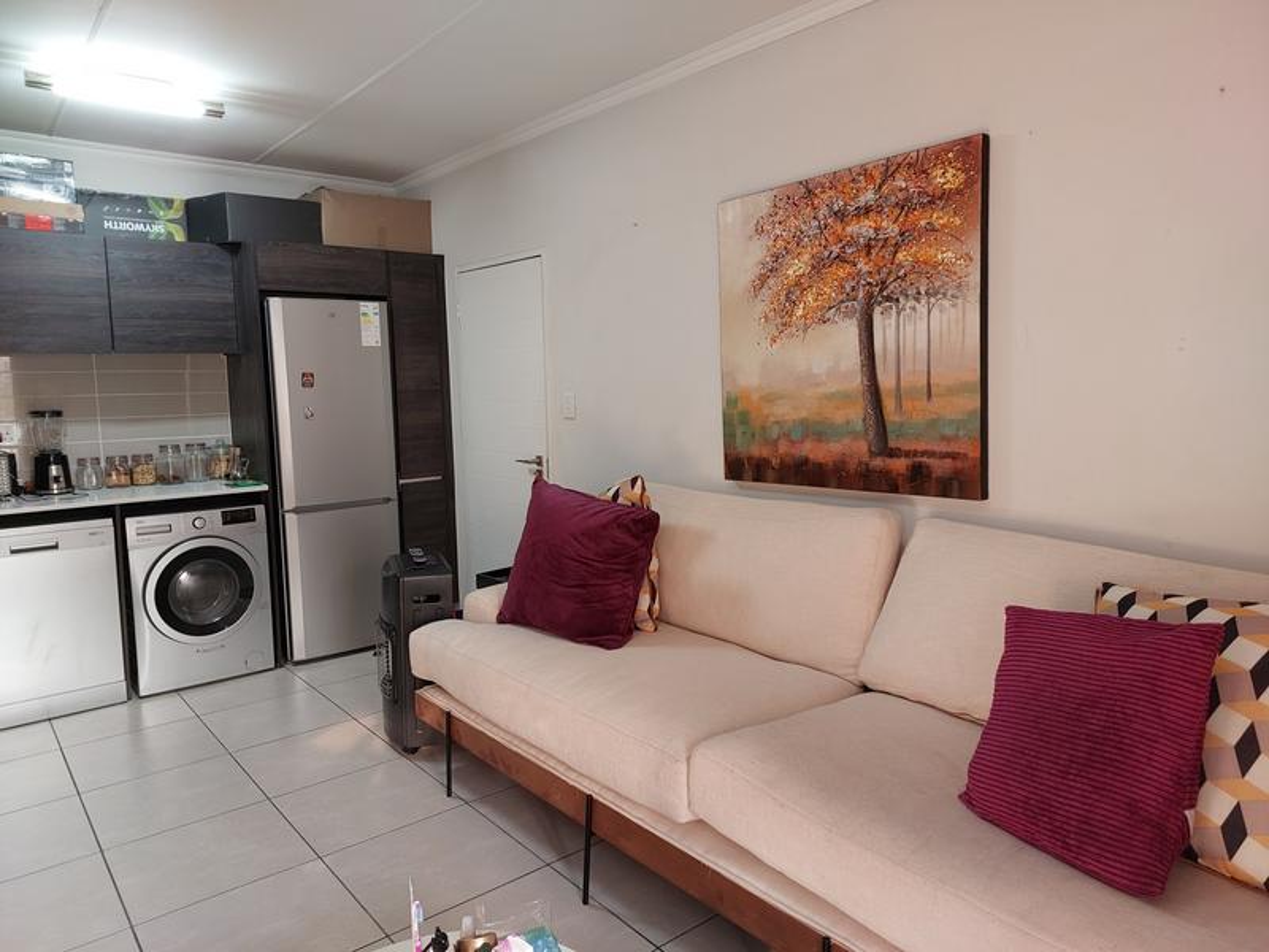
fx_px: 843
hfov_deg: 73.9
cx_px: 634
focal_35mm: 23
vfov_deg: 58.9
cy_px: 476
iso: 160
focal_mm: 5.06
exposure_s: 1/50
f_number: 1.8
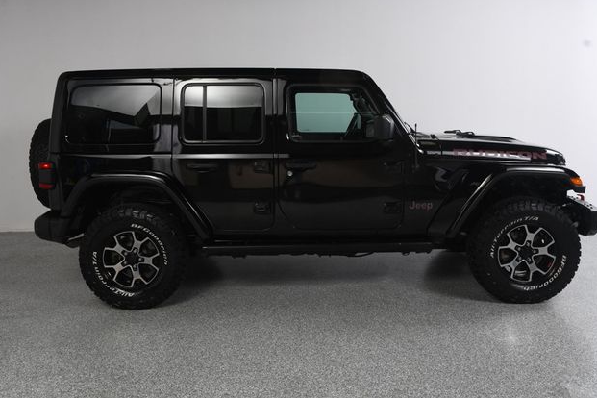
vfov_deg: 38.9
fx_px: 564
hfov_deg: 55.8
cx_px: 301
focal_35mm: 34
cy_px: 194
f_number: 10
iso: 100
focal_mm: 22
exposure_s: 1/160
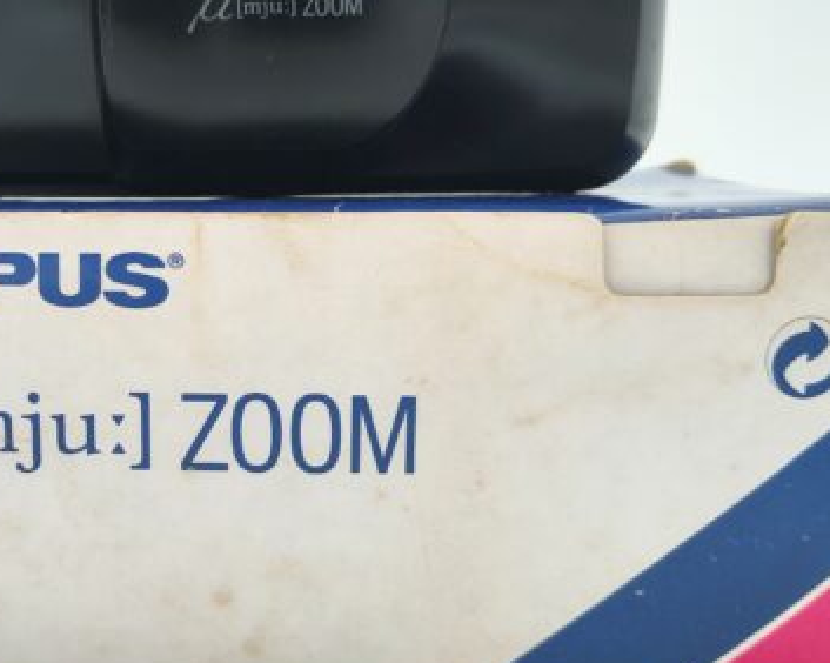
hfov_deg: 51.7
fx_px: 835
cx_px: 266
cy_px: 246
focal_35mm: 34
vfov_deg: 43.0
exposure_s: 1/347
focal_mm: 5.56
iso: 100
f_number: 1.8
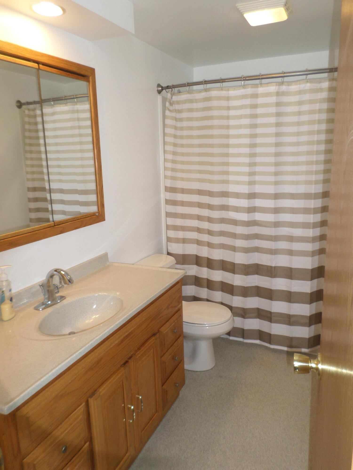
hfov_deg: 54.9
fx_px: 340
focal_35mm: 25
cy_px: 235
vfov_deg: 69.4
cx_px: 176
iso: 100
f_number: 2.5
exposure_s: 1/30
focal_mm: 4.5
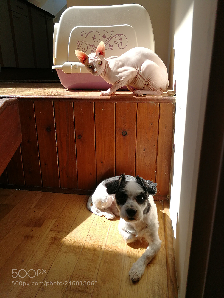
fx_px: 233
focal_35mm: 27
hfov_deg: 51.4
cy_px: 149
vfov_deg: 65.3
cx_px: 112
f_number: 2.2
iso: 100
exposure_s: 1/900
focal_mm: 3.95
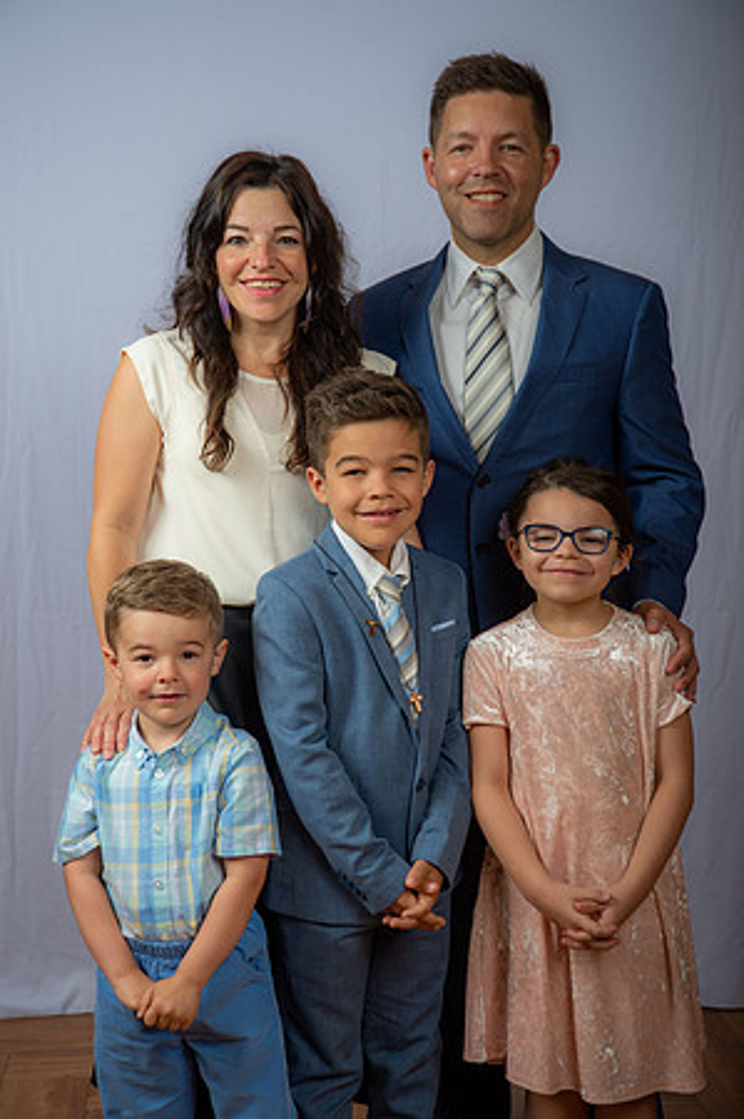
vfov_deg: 30.5
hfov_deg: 20.6
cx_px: 372
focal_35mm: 66
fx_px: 2051
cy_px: 560
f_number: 6.3
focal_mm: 66
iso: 250
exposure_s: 1/200
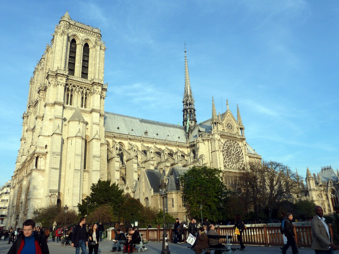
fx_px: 284
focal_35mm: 29
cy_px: 127
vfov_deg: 48.2
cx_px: 170
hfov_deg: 61.7
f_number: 4
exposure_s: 1/400
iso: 80
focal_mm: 4.7
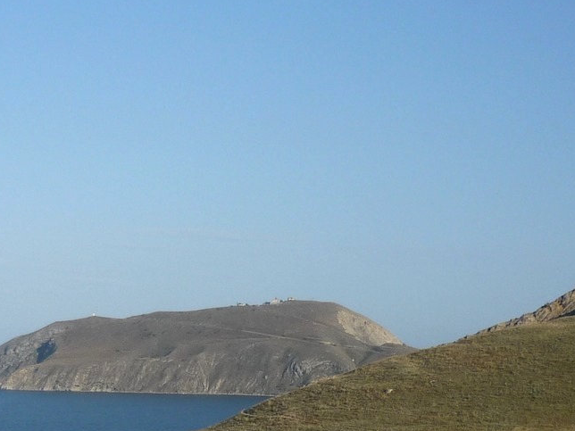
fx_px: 1362
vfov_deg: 17.4
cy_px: 468
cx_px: 191
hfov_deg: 23.7
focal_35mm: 82
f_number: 8
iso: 100
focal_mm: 5.5
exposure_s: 1/200
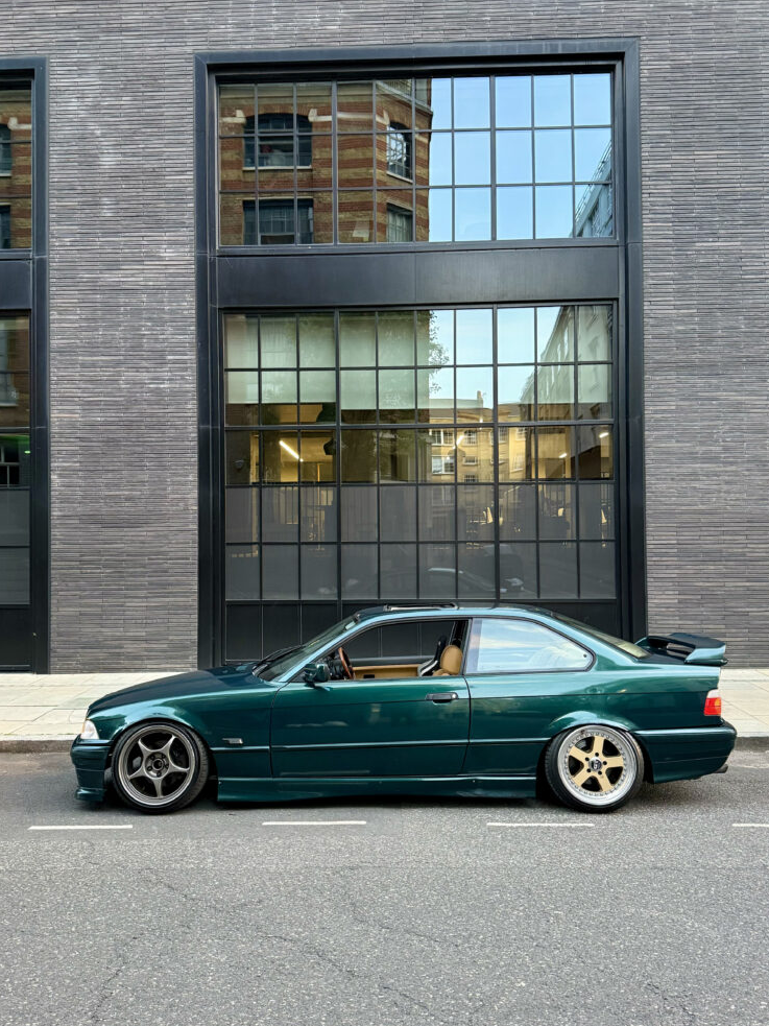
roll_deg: +0.0
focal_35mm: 25
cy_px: 499
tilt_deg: +0.8
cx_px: 400
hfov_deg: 54.9
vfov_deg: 69.4
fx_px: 741
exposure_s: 1/60
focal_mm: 6.76
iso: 500
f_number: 1.78
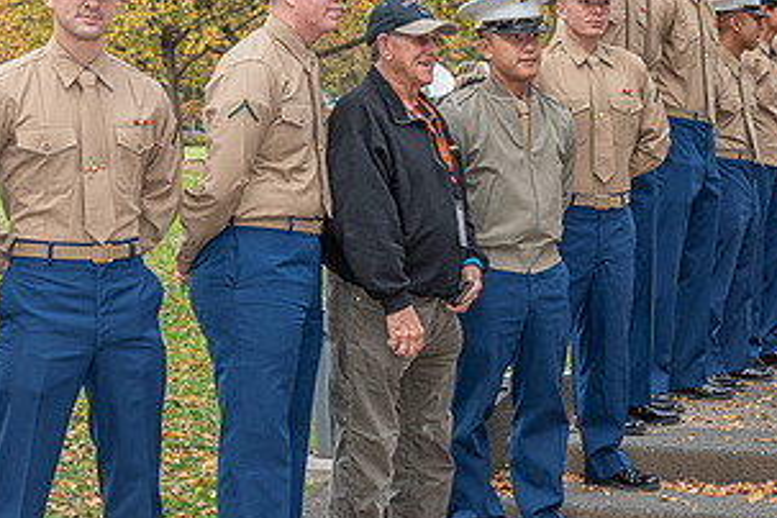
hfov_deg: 21.5
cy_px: 237
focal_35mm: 92
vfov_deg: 14.9
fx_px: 1986
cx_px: 736
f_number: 6.3
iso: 500
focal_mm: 48
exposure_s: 1/250
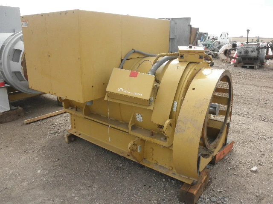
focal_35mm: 28
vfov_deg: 49.7
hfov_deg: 63.4
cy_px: 102
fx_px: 221
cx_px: 136
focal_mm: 5
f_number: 3
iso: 64
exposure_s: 1/500
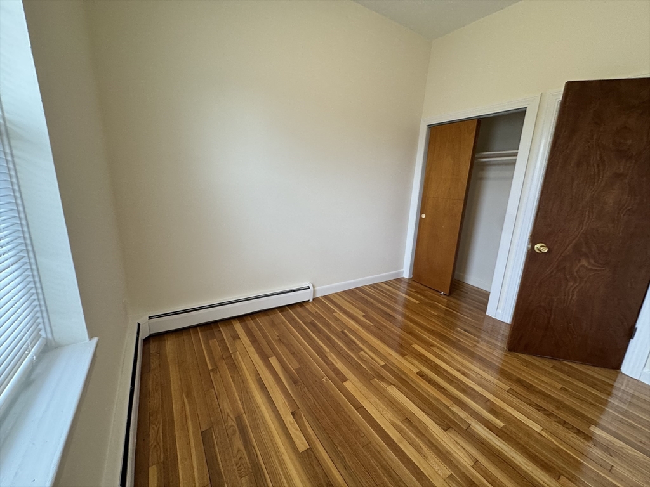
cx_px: 325
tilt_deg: -14.6
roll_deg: -1.1
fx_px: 263
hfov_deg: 102.1
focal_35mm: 14
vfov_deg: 85.7
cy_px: 244
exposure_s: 1/120
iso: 160
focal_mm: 2.22
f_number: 2.2
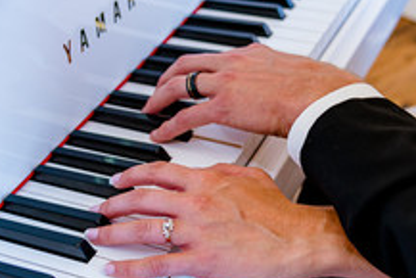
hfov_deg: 28.8
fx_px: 809
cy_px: 159
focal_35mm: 70
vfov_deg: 19.5
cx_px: 247
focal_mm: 38
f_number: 4
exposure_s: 1/125
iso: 1600
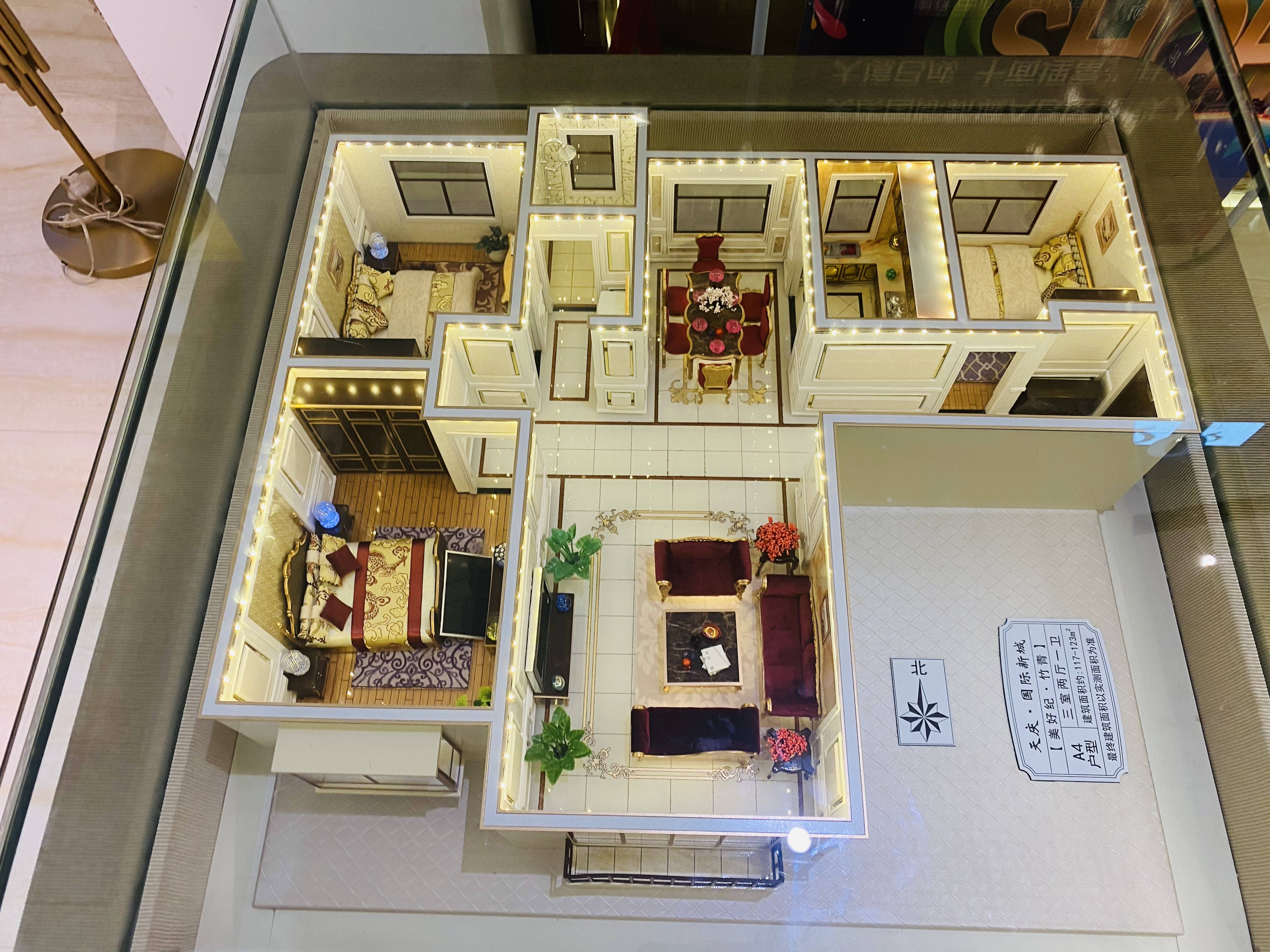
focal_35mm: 26
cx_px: 635
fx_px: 954
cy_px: 476
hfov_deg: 67.3
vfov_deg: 53.1
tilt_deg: -62.9
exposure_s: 1/50
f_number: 1.8
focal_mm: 4.25
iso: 64
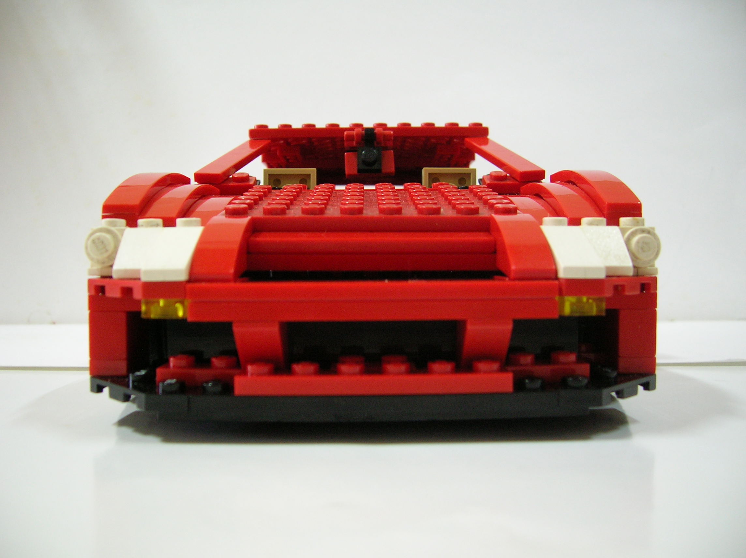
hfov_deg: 54.0
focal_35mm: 34
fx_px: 732
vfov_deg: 41.7
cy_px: 279
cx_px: 373
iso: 100
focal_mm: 5.7
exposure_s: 1/3
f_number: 2.9
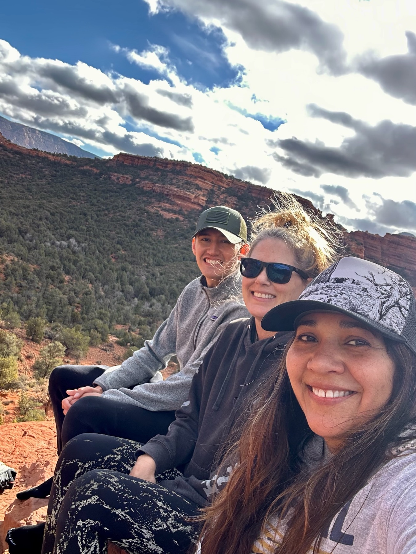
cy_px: 277
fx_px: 481
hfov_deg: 46.8
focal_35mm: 30
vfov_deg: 60.0
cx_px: 208
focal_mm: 2.69
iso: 25
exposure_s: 1/351
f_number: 1.9
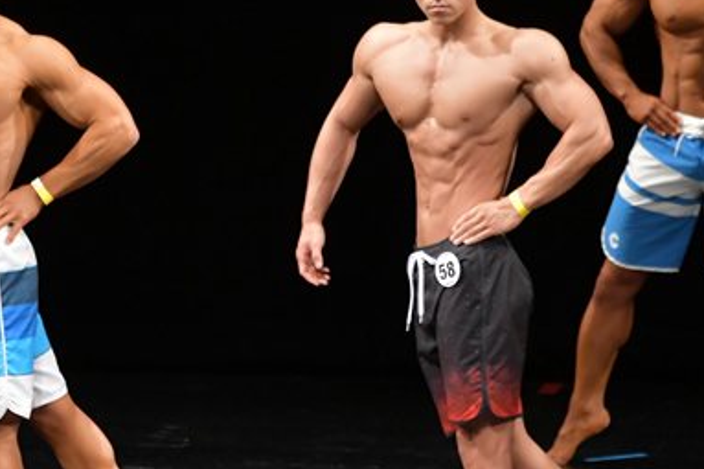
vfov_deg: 2.5
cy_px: 239
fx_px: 10672
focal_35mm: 546
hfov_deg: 3.8
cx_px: 14
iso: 3200
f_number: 5.6
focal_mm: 180
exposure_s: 1/400
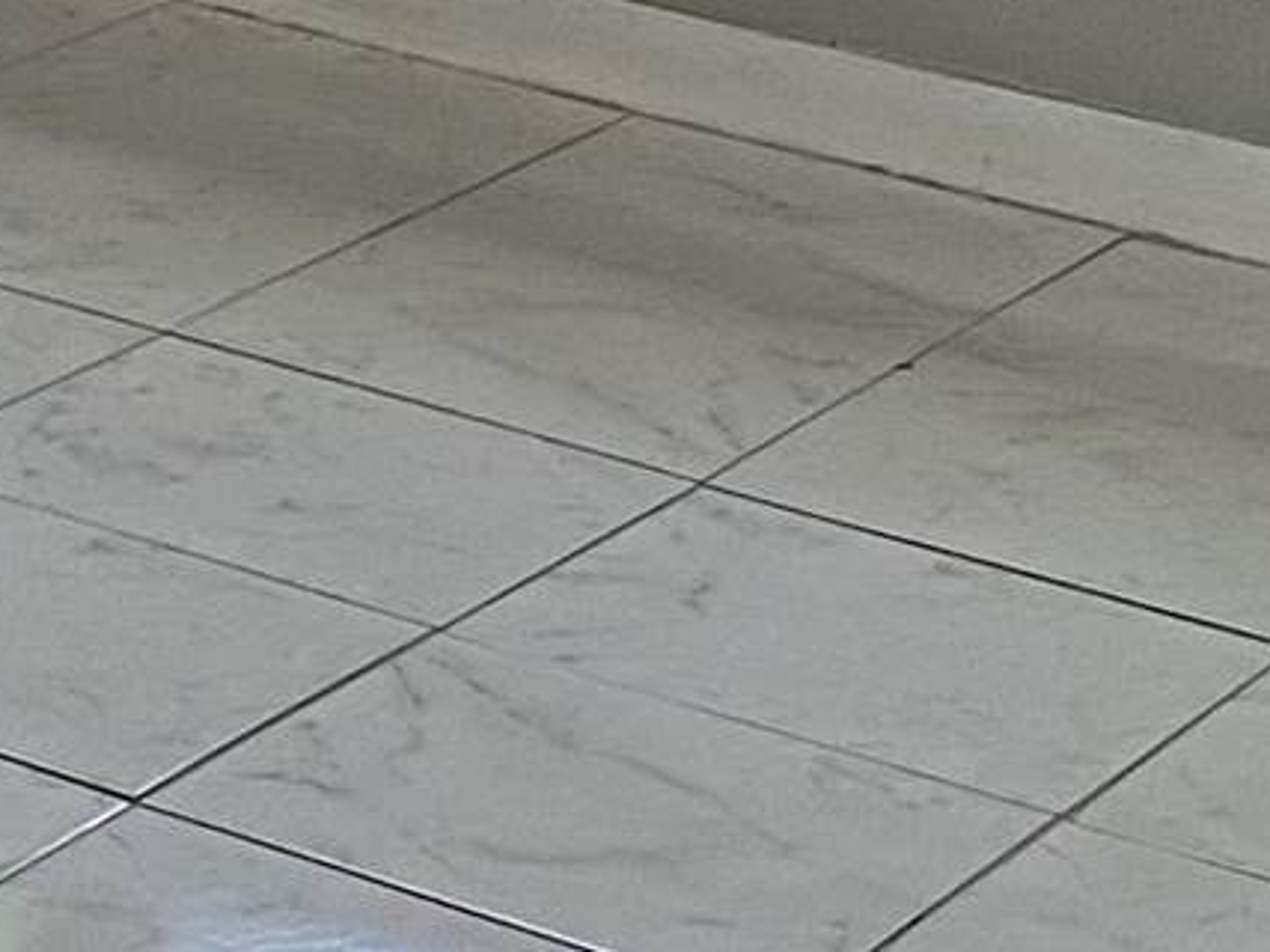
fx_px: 6859
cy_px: -330
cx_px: -1211
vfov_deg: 7.8
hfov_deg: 9.9
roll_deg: -2.2
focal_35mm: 187
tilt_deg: -14.5
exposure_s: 1/60
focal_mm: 4.25
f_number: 1.8
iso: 100
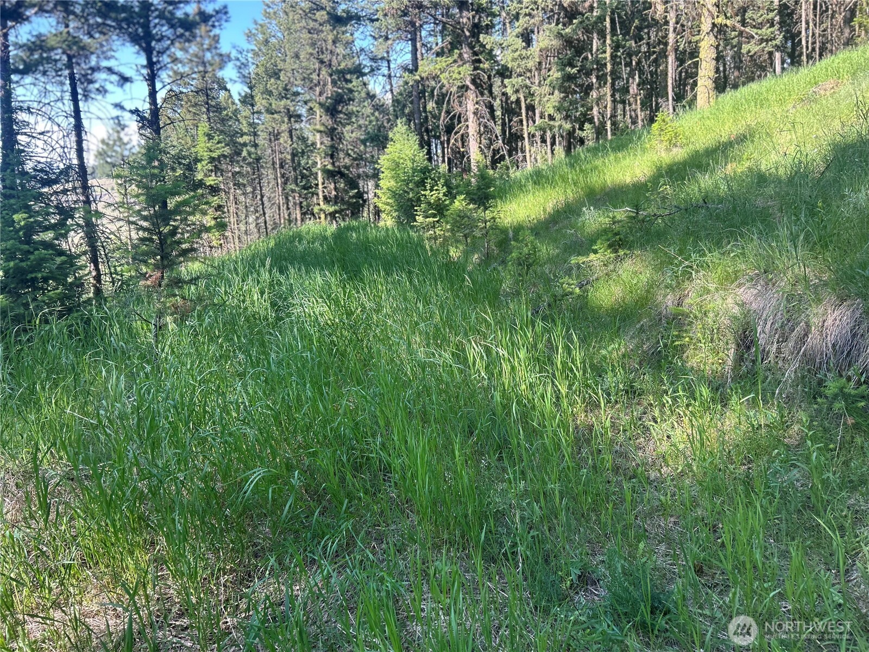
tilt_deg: -6.6
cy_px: 326
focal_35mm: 26
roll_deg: +3.3
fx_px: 653
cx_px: 434
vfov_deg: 53.1
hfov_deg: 67.3
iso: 50
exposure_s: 1/376
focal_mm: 5.7
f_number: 1.5
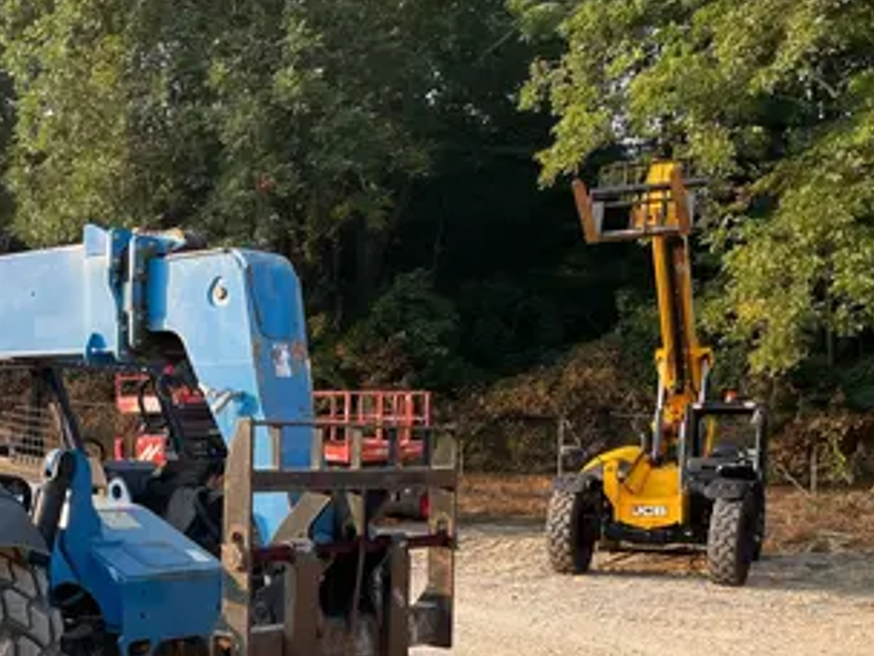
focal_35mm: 47
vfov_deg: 30.1
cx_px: 147
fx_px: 1187
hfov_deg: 38.5
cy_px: 537
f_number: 1.6
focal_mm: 4.2
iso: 32
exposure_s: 1/430
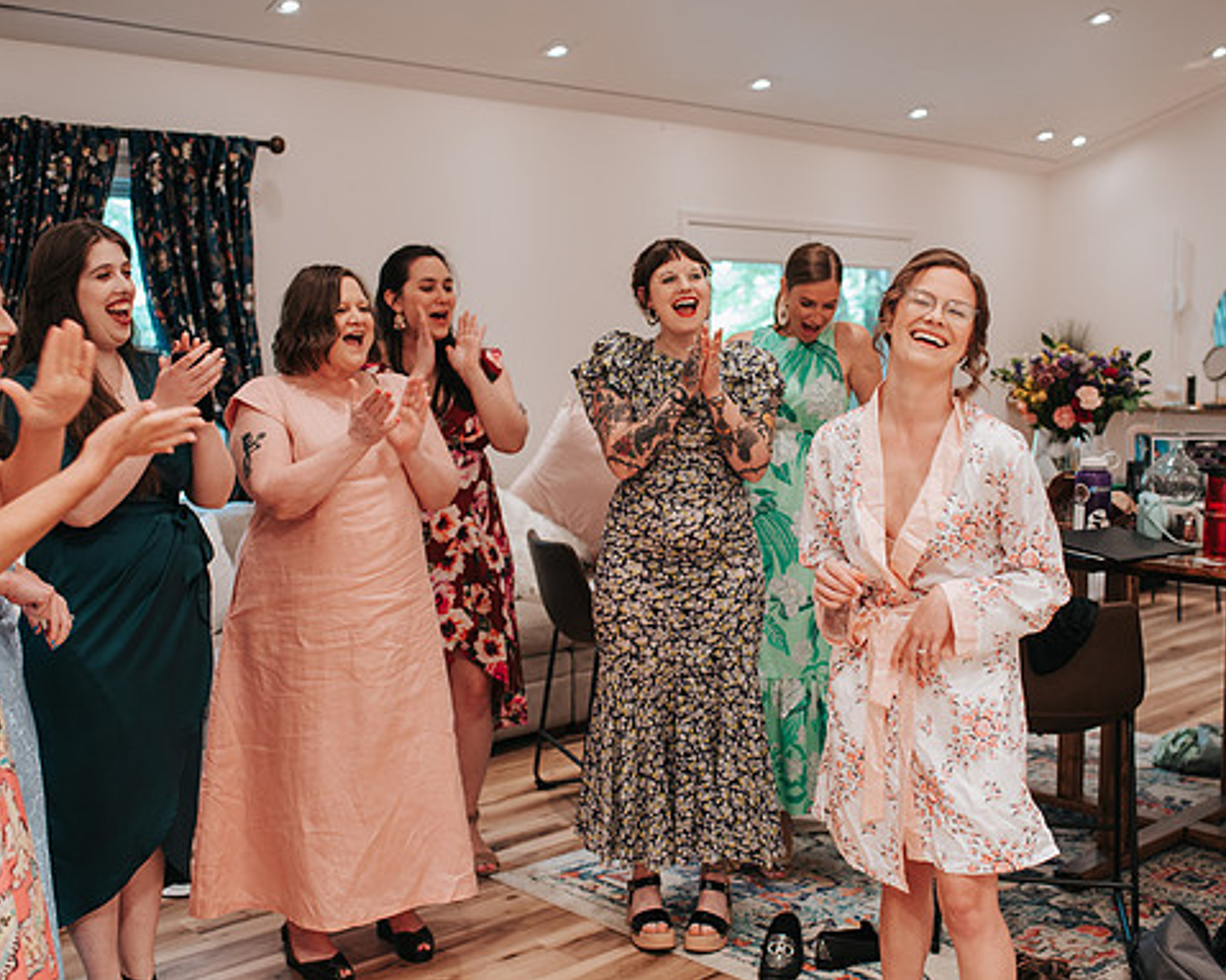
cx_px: 639
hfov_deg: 43.8
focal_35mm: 42
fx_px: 1524
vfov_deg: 35.7
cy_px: 487
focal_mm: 35
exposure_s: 1/125
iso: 640
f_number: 2.8
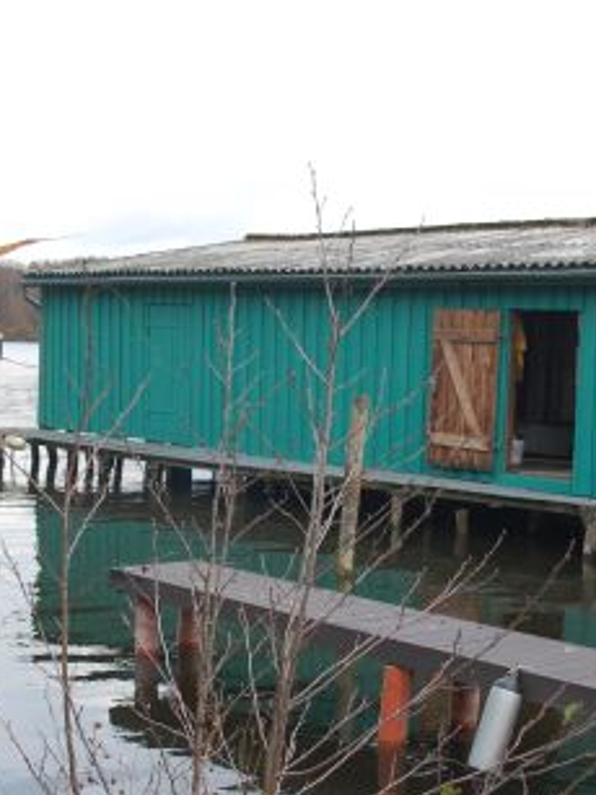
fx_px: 1424
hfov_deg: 23.6
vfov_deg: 31.2
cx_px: 306
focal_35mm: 62
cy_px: 449
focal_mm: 22
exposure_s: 1/100
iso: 400
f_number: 5
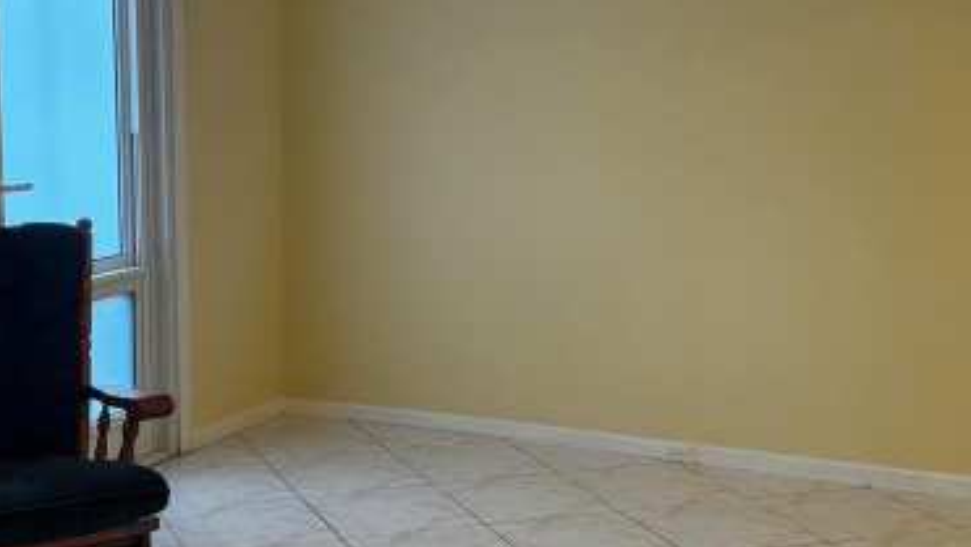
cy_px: 270
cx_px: 390
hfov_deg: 34.2
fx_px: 1571
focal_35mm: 61
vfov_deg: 19.8
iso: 100
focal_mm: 5.96
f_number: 1.6
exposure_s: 1/120
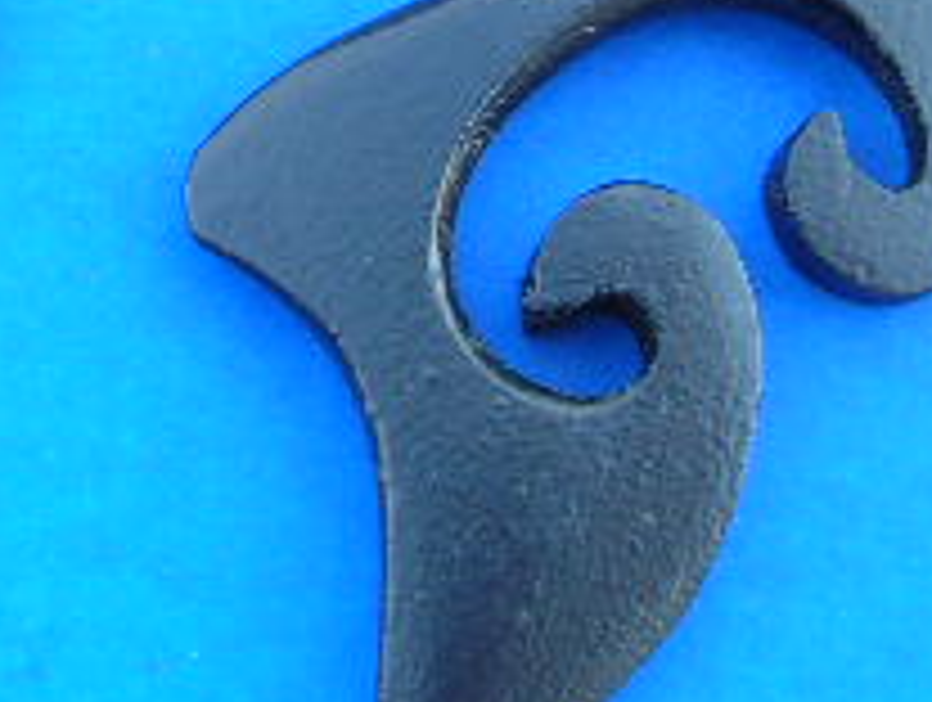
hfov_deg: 17.8
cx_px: 54
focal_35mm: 108
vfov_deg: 13.3
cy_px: -176
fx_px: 2913
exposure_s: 1/39.8
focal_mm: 5.8
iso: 50
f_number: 2.8
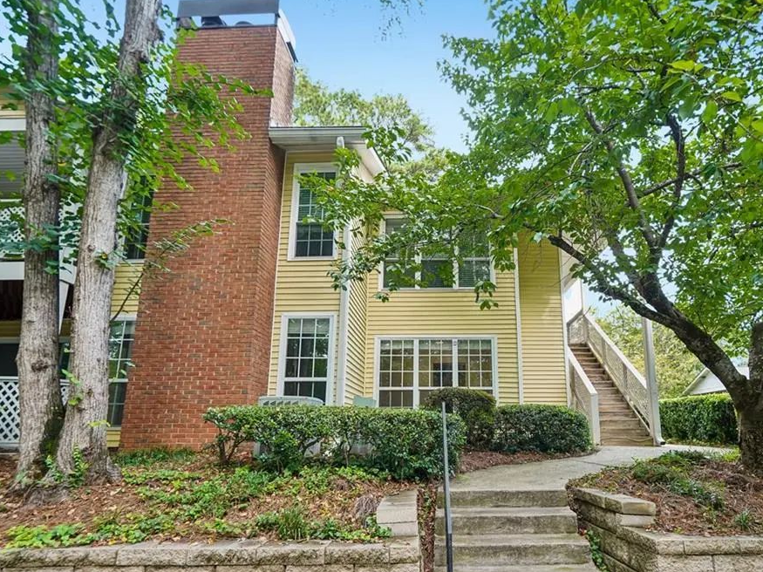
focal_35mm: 18
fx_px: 397
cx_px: 428
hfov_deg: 87.4
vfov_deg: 71.6
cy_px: 279
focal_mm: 16
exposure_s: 1/25
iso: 320
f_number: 5.6
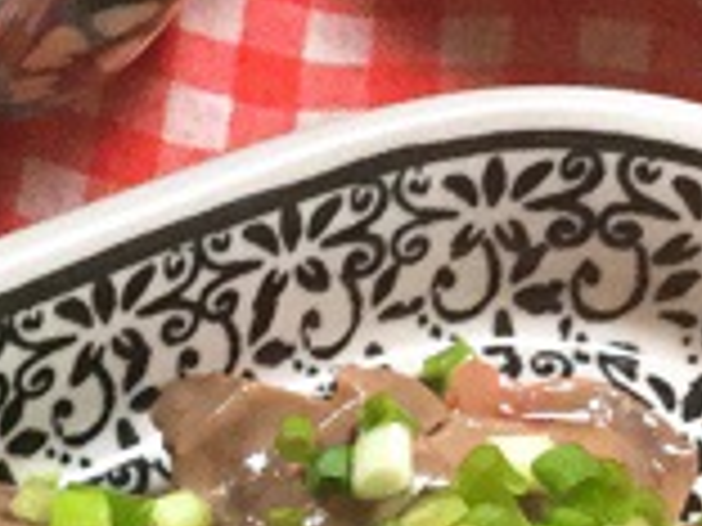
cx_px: -346
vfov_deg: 10.7
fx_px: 2576
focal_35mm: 127
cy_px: 1065
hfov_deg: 14.5
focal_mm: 3.3
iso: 125
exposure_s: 1/30
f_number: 2.4
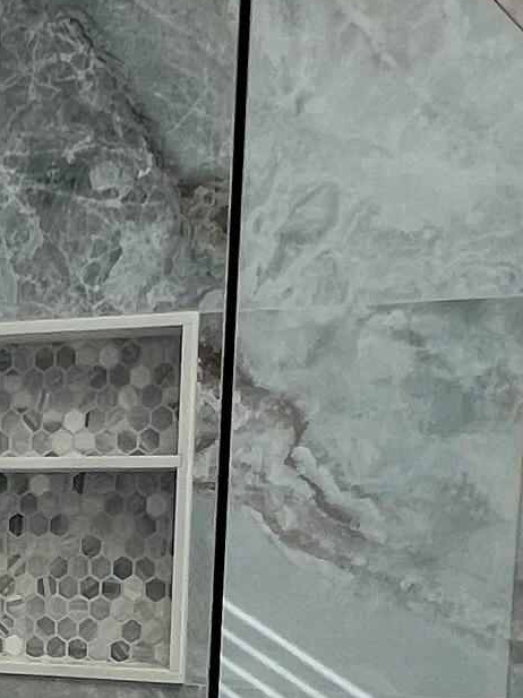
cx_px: -102
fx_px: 1714
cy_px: 837
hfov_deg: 16.6
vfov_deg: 21.4
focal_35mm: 85
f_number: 1.8
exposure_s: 1/159
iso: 32
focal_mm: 1.57
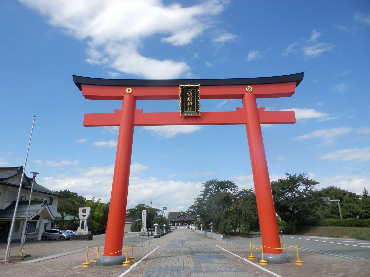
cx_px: 185
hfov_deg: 71.6
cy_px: 138
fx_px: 257
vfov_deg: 56.8
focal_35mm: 24
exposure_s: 1/200
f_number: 7.9
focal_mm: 4.2
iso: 100
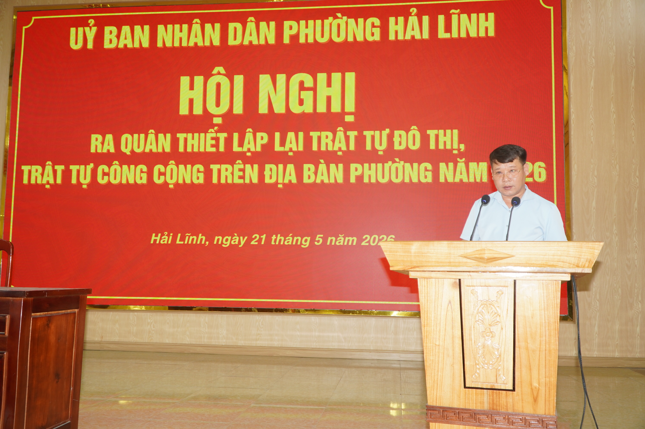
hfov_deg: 62.0
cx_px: 322
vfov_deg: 43.5
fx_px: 537
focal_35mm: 30
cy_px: 214
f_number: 4
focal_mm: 20
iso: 250
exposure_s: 1/60
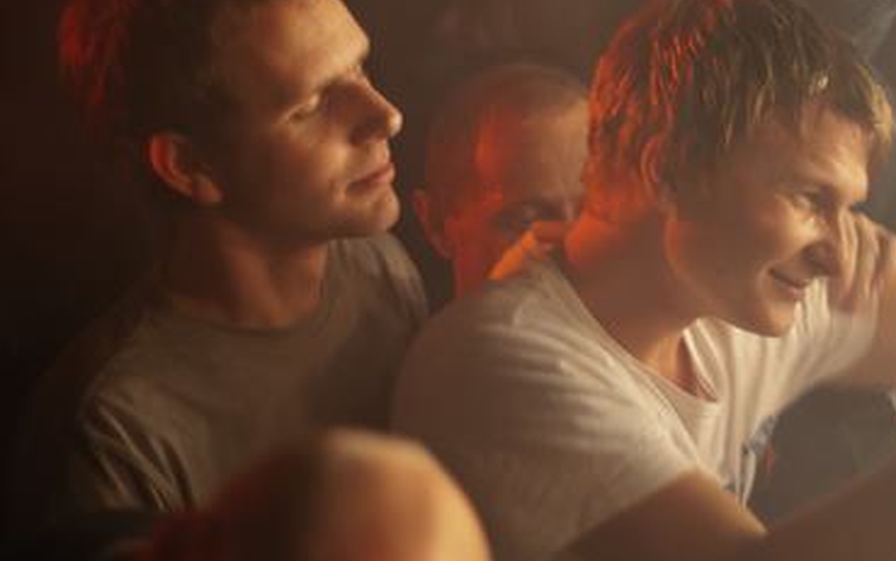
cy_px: 413
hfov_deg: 13.9
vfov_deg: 8.8
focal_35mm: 149
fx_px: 3640
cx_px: 755
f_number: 1.8
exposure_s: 1/60
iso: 640
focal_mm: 50
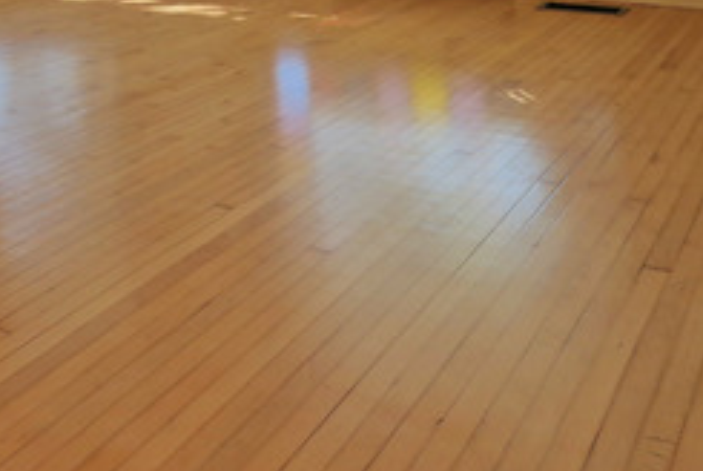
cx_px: 178
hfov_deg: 40.7
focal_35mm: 47
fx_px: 919
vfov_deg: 25.5
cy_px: -108
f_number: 4
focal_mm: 12
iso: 200
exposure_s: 1/60
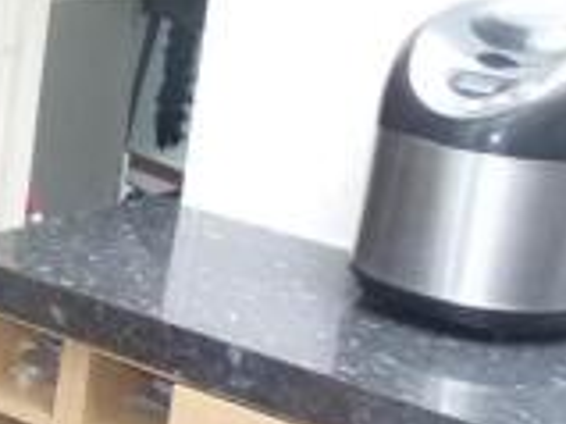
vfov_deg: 14.8
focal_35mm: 99
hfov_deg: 17.1
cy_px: 77
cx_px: -383
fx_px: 1618
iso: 200
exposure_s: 1/30
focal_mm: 4.8
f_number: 2.8
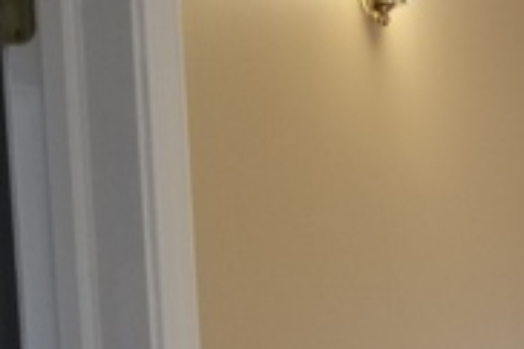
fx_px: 1382
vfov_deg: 13.2
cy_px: 600
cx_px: 772
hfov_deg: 19.0
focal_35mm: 95
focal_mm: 4.25
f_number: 1.7
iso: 200
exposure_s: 1/40
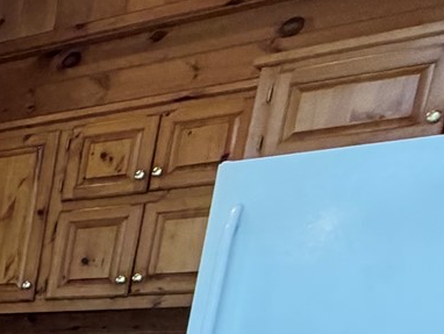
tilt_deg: -11.8
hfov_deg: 15.2
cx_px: -609
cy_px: 591
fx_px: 963
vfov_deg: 16.6
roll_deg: +1.2
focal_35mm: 75
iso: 400
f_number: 2.2
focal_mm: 2.22
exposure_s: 1/60
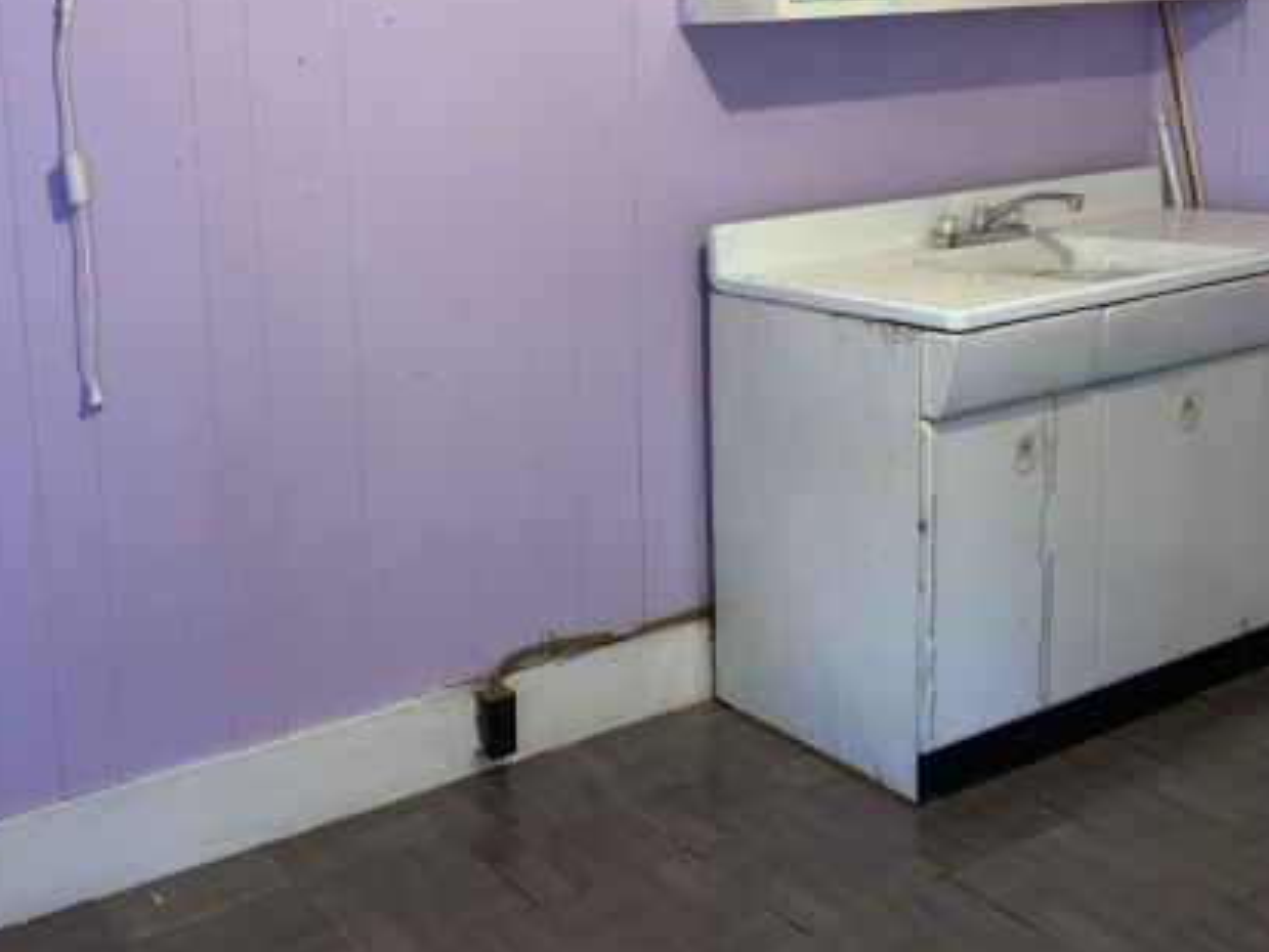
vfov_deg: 34.0
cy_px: 304
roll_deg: +3.2
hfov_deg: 44.4
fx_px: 1540
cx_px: 462
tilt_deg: -9.9
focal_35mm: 42
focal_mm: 4.25
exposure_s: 1/47
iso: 400
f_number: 1.8
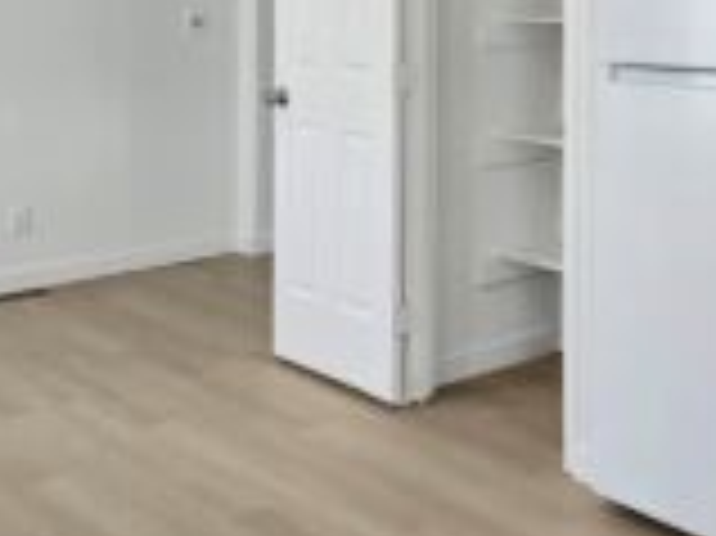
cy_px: -18
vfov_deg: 23.9
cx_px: 743
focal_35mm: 58
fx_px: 1199
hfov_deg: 30.5
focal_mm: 6.3
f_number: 1.7
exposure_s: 1/120
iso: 64
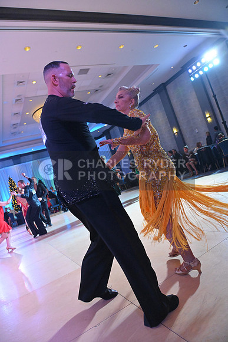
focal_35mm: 24
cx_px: 114
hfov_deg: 53.2
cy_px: 171
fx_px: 228
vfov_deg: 73.7
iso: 7200
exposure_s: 1/320
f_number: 5
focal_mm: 24
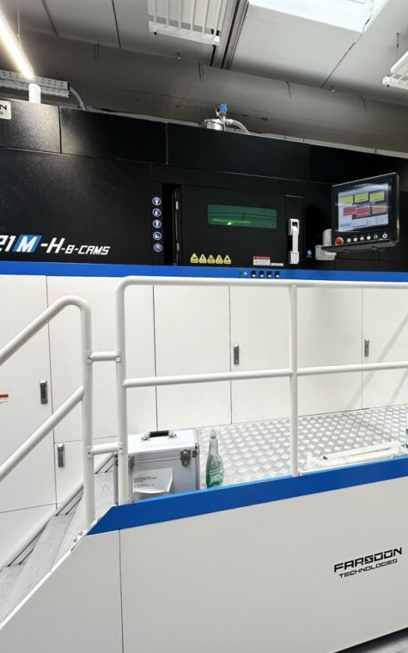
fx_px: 356
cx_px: 277
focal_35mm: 20
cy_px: 328
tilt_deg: -2.8
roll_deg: +0.3
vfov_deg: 85.1
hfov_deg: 58.1
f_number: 2.2
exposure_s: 1/100
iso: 40
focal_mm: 2.22
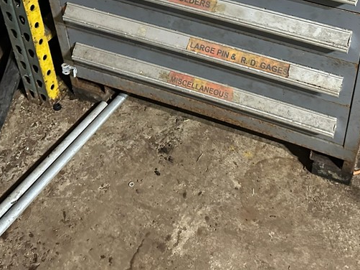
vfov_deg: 28.1
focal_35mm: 49
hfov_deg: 38.2
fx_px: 509
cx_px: 259
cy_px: 6
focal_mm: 6.86
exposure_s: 1/38
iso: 1000
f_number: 1.78
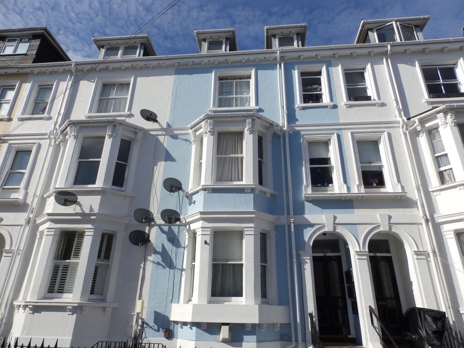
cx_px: 232
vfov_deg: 61.1
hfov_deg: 76.4
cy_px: 174
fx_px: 295
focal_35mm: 22
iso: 80
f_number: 5
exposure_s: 1/800
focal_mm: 4
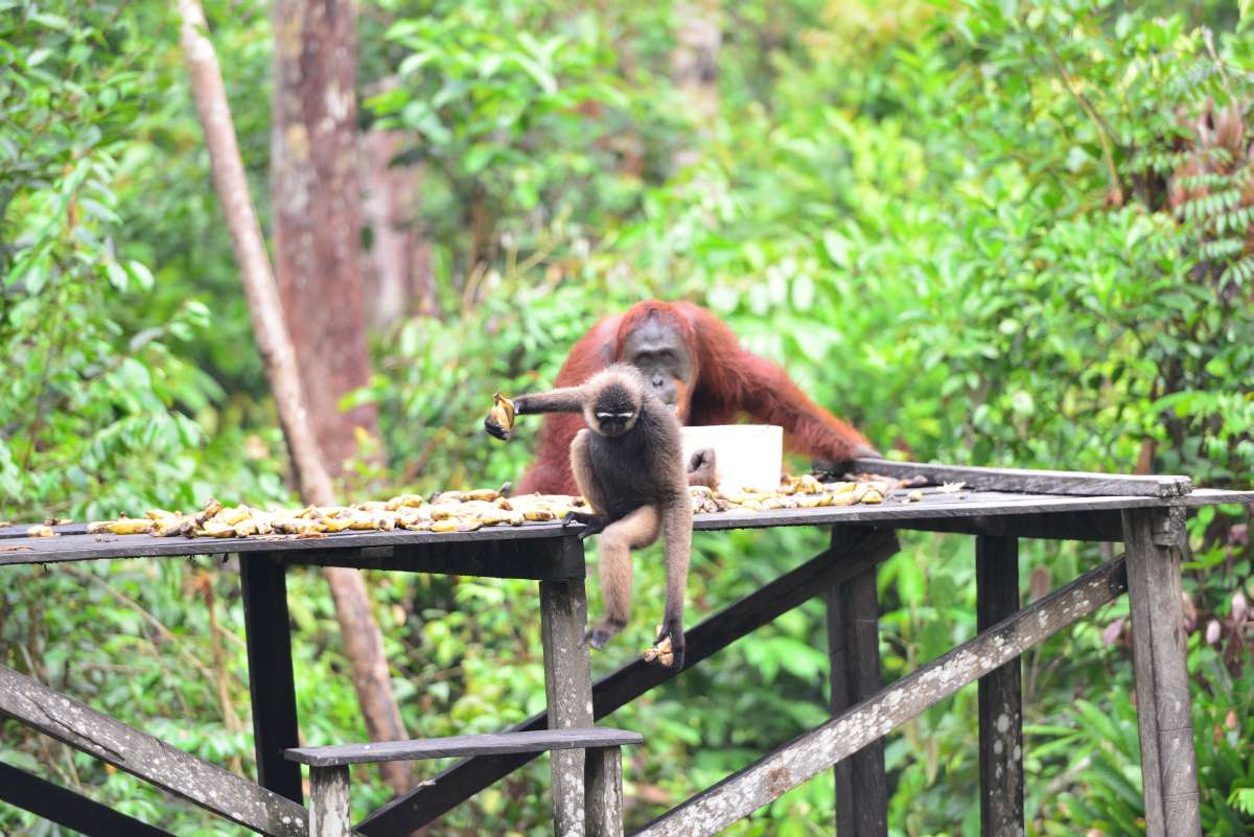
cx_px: 627
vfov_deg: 6.9
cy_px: 418
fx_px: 6969
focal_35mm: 200
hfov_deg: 10.3
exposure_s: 1/200
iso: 560
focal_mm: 200
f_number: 2.8
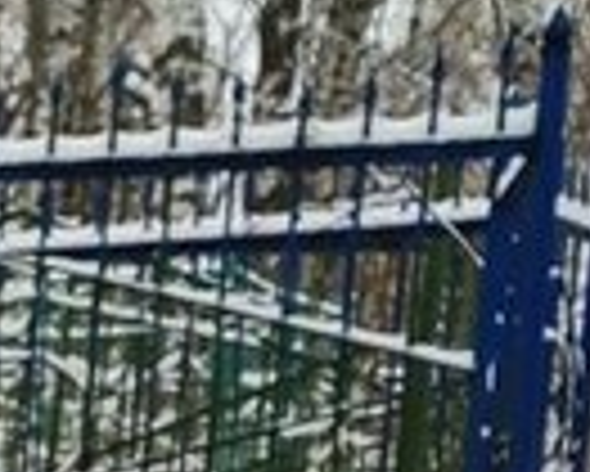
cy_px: 1047
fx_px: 3338
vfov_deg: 7.7
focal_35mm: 191
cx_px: -1338
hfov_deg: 8.2
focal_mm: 6.04
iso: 89
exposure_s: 1/100
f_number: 1.9
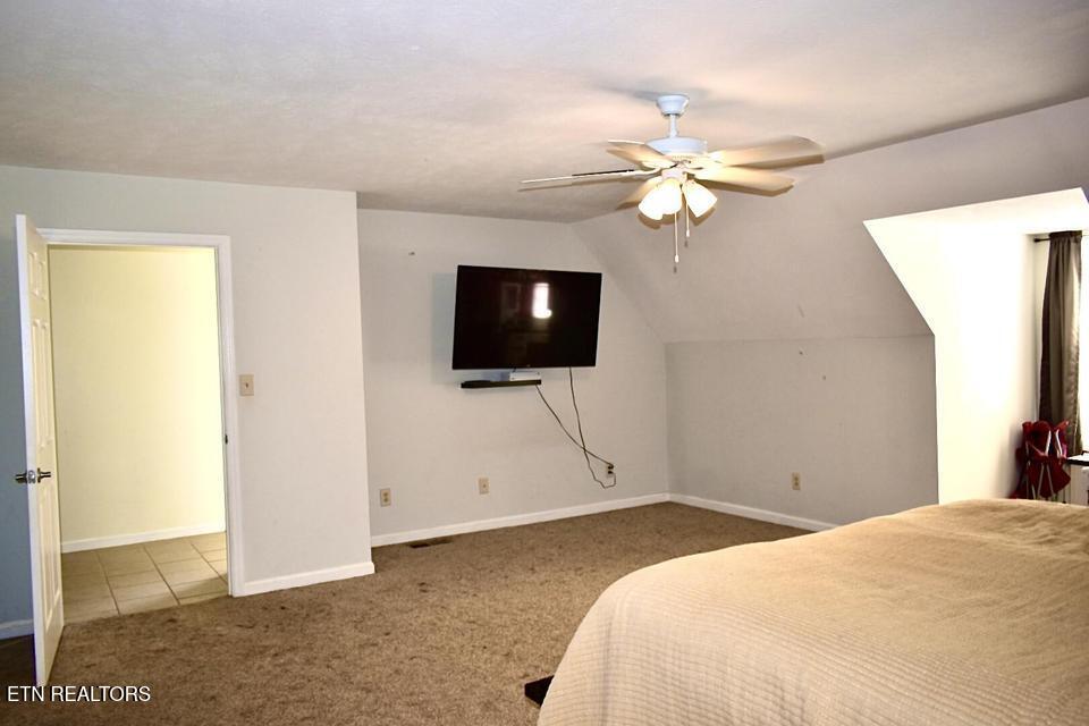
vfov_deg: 47.9
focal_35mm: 27
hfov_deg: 67.4
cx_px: 544
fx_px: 817
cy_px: 363
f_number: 3.5
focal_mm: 18
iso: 200
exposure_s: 1/40
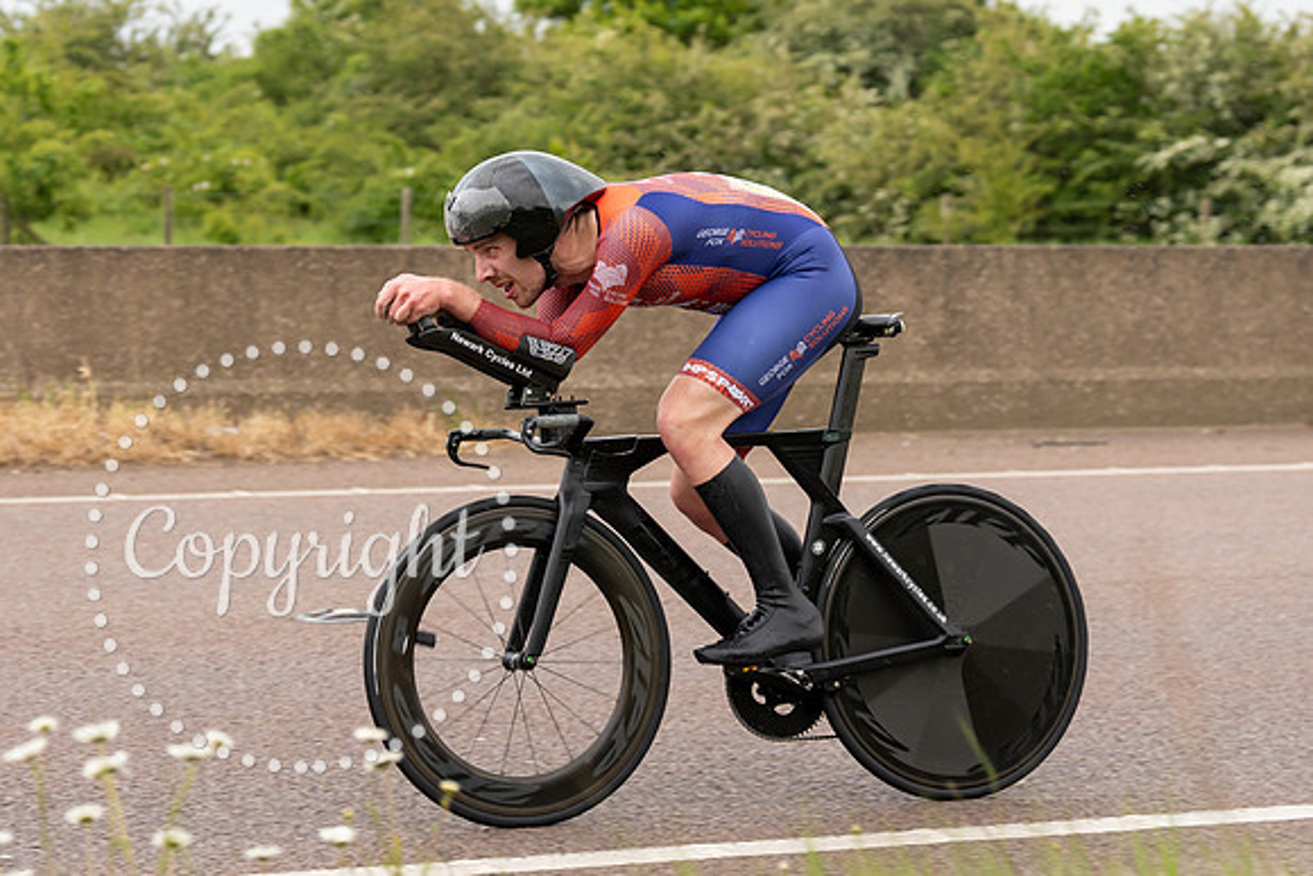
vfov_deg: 13.3
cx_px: 544
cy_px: 290
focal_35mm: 103
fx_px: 3746
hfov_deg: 19.9
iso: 500
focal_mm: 70
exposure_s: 1/1000
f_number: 3.5
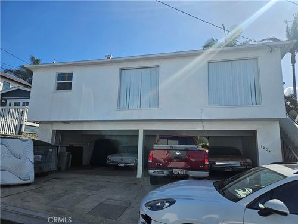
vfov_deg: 58.9
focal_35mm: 23
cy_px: 112
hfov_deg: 73.9
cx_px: 149
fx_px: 198
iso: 25
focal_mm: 5.4
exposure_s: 1/2436
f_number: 1.8
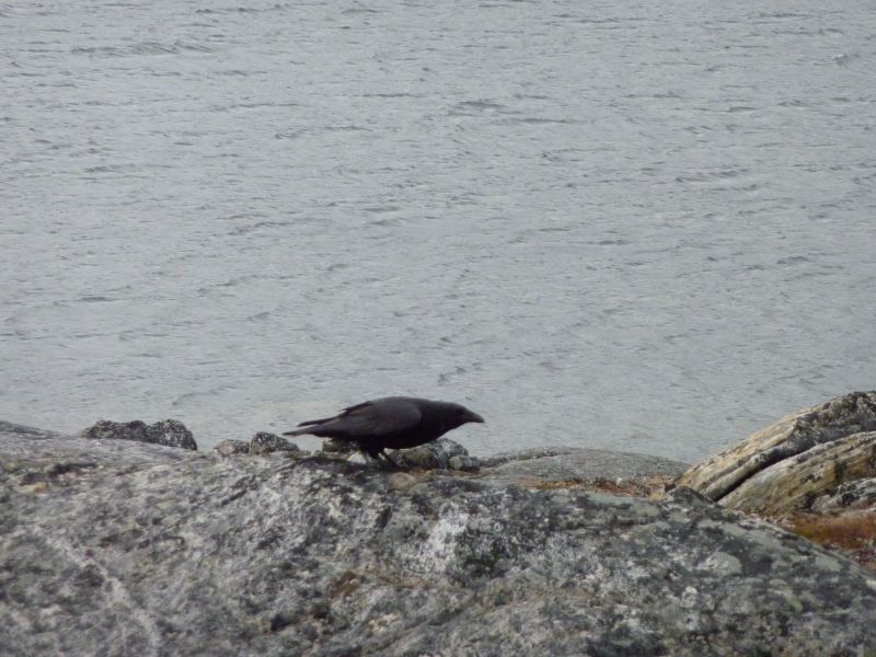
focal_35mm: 300
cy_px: 328
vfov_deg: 5.0
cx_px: 438
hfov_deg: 6.6
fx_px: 7592
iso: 400
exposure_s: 1/250
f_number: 4.9
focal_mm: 49.2
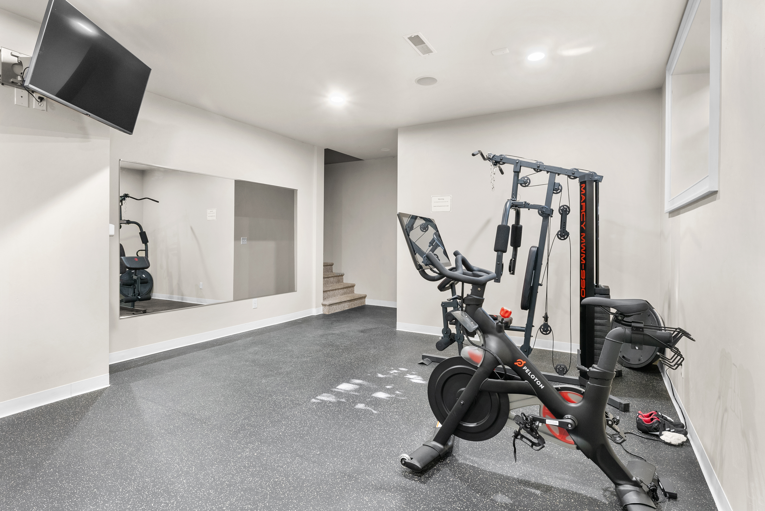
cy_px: 256
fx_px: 376
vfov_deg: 68.3
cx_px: 382
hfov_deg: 90.9
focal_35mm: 18
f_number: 9
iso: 640
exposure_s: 1/1.67
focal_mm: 17.7
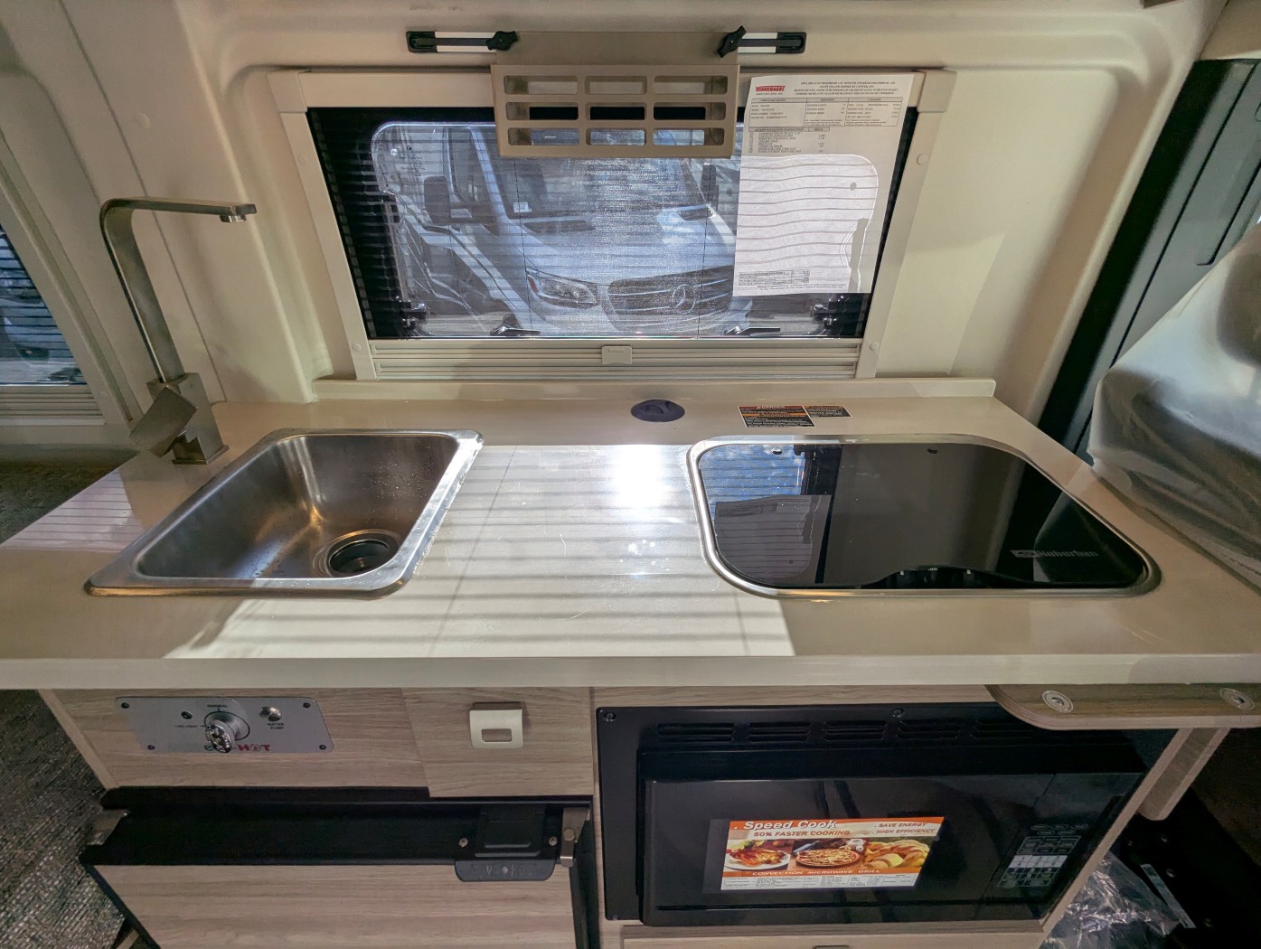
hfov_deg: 94.4
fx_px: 584
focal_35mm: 16
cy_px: 474
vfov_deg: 78.2
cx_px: 630
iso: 55
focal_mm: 2.35
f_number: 2.2
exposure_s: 1/352
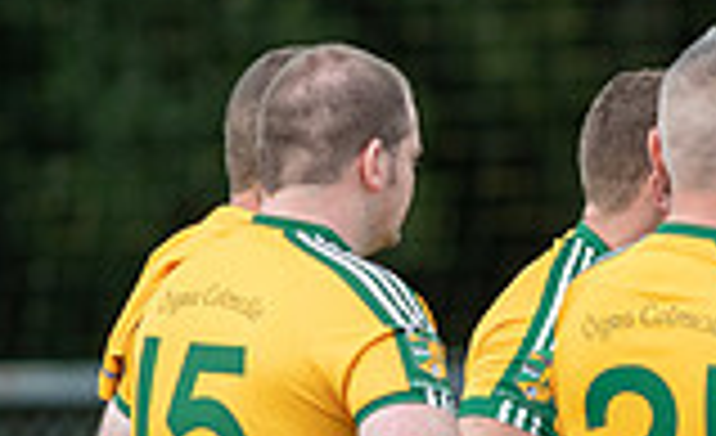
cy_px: 575
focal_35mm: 1827
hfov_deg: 1.2
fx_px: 35414
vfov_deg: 0.7
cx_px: 1201
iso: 360
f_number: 2.8
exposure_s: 1/1600
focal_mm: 300
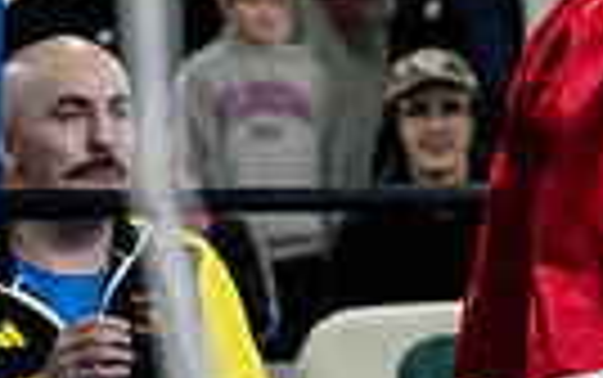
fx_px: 5082
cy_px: -200
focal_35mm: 309
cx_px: 968
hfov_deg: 6.7
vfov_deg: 4.2
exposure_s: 1/1000
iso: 8000
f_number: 2.8
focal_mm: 70
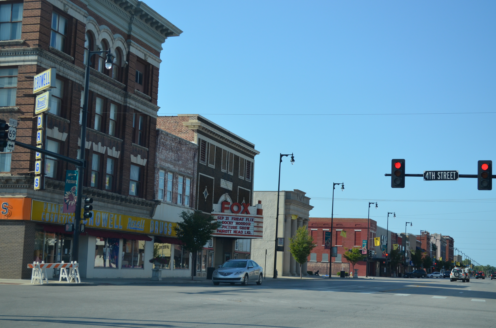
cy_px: 164
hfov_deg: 33.5
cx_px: 248
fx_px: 825
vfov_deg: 22.5
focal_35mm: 60
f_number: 5.6
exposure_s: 1/1600
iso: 400
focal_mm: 40
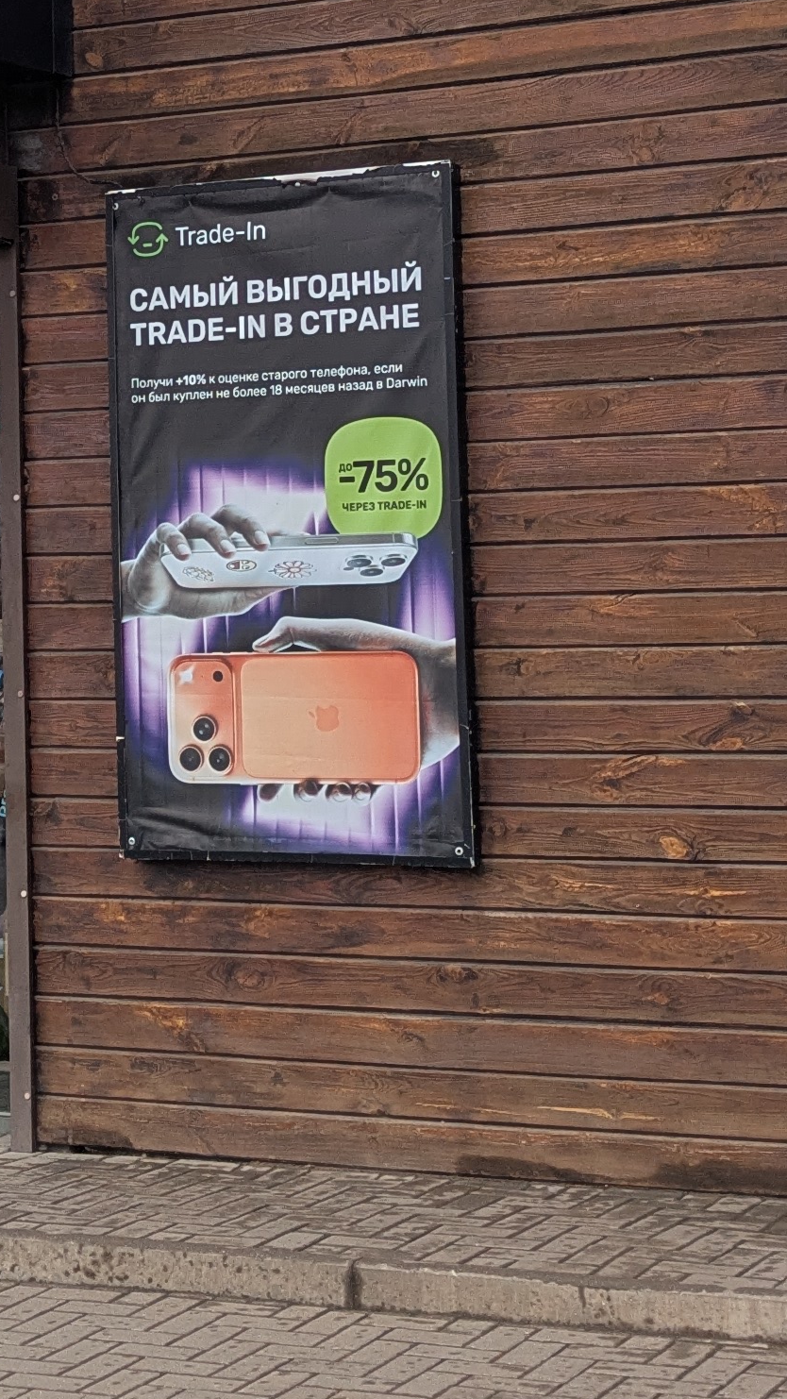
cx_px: 11
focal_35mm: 85
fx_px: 3152
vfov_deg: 24.7
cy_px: 345
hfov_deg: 14.0
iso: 51
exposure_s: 1/1269
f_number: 1.89
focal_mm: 5.43
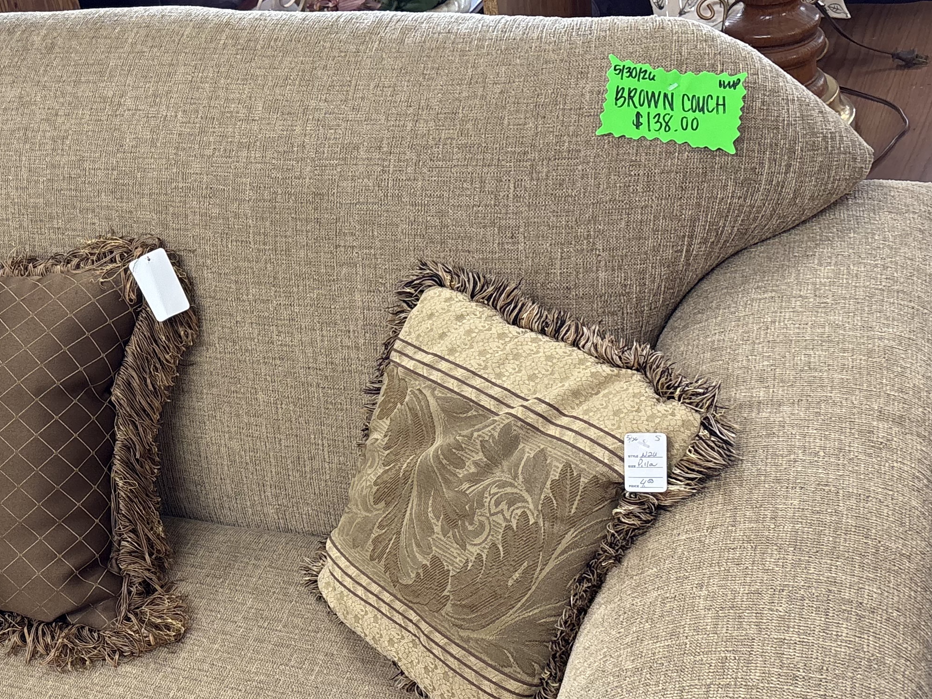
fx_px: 1427
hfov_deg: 33.8
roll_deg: +18.6
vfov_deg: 27.4
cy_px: 432
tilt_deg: -32.2
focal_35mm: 53
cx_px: 58
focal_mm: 5.96
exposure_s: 1/60
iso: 100
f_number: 1.6
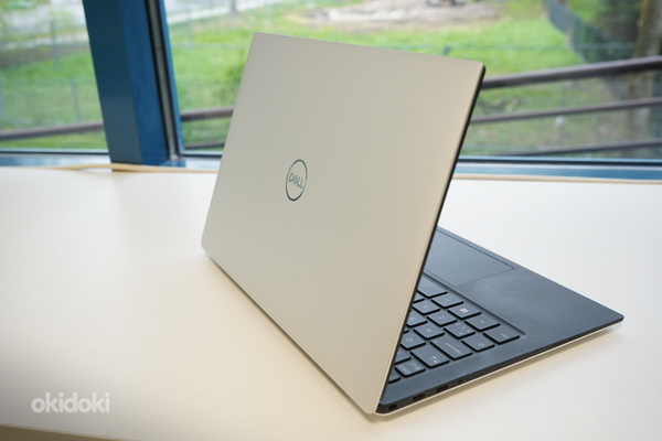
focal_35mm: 34
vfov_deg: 38.9
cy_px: 220
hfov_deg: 55.8
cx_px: 331
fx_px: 625
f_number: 7.1
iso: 2000
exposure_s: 1/125
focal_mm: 34
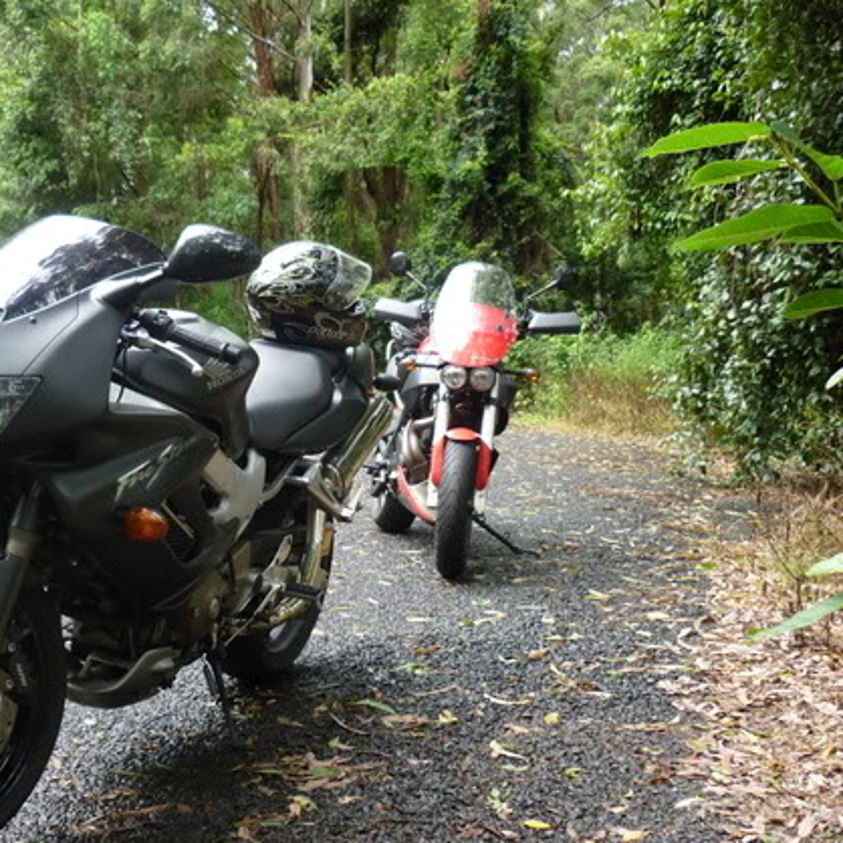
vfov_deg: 40.0
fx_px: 1157
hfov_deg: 39.5
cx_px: 278
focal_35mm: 42
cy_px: 399
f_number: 2.8
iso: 80
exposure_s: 1/100
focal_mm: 5.5
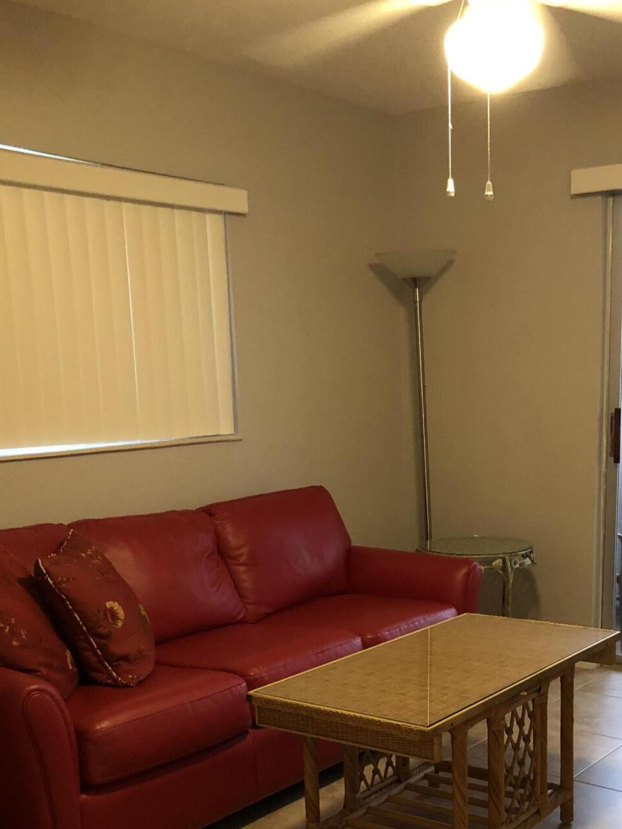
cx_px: 424
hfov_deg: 32.6
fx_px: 1054
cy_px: 625
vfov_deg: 41.6
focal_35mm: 44
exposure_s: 1/12
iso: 100
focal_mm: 3.99
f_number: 1.8
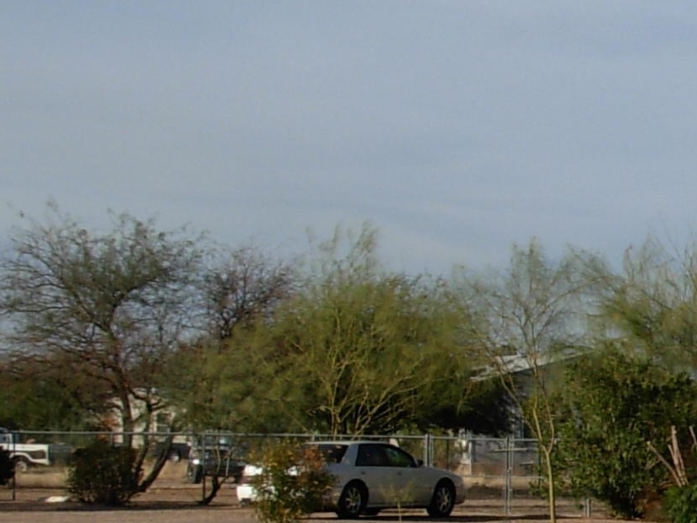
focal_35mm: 138
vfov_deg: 10.7
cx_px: 927
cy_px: 380
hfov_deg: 13.7
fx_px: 2779
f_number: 4.9
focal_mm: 6.3
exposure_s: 1/813
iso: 79
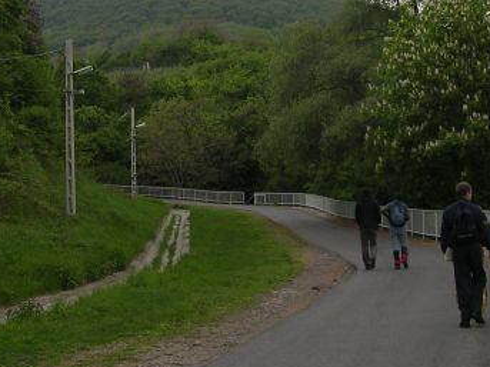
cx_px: 183
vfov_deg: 20.5
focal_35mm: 71
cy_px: 69
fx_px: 1005
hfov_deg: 27.3
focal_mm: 5.8
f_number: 2.8
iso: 100
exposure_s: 1/148
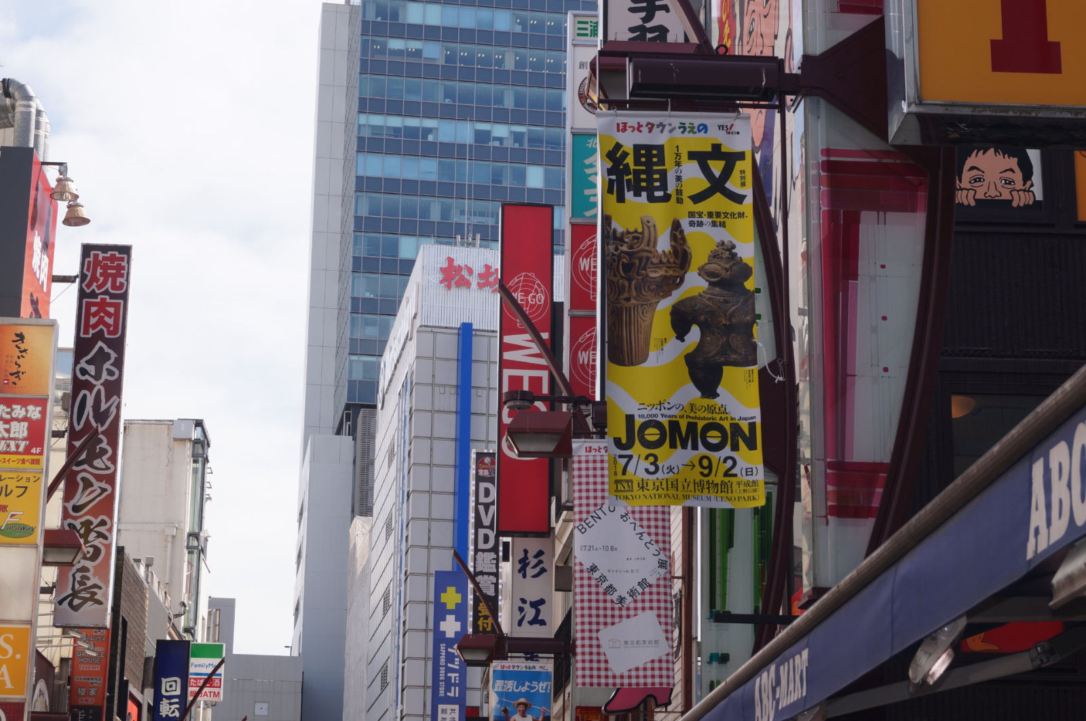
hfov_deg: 27.0
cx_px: 543
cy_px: 360
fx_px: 2259
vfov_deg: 18.1
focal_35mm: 75
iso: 100
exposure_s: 1/125
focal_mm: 50
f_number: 10
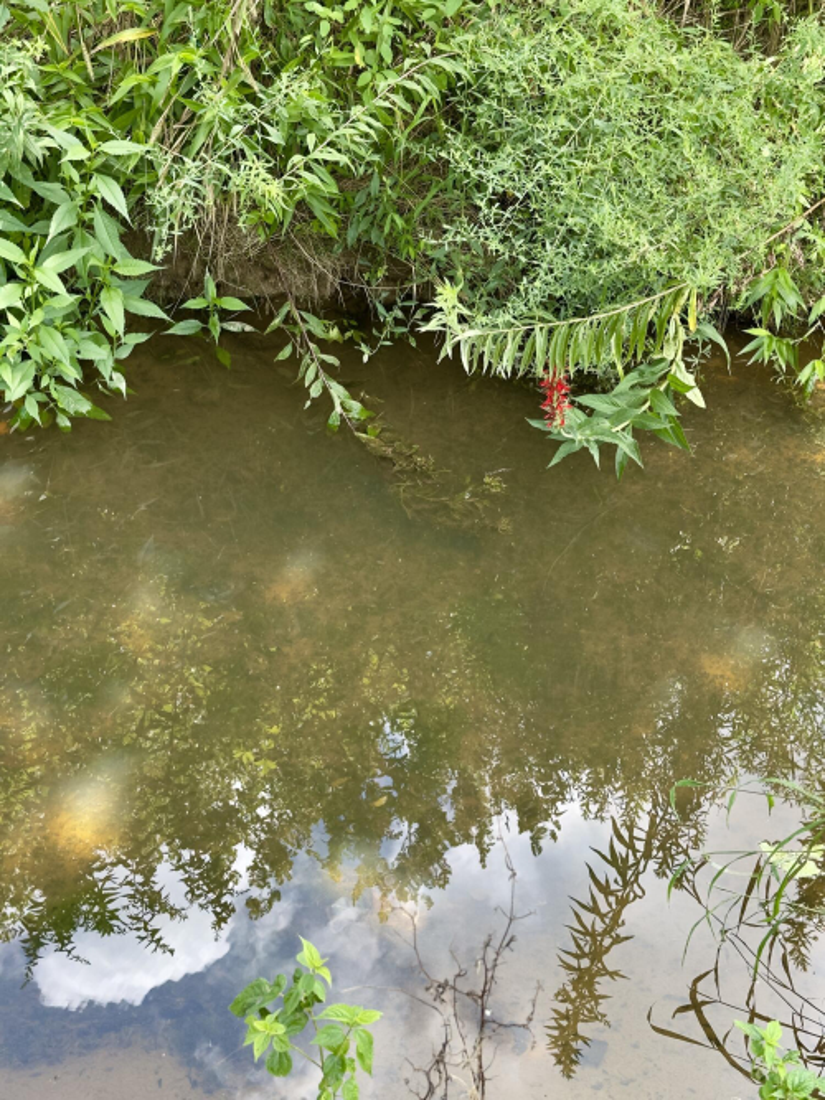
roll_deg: -2.7
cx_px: 412
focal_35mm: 48
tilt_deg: -37.0
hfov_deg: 30.3
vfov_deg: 39.7
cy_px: 550
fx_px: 1526
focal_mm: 6.86
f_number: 1.78
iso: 50
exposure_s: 1/205
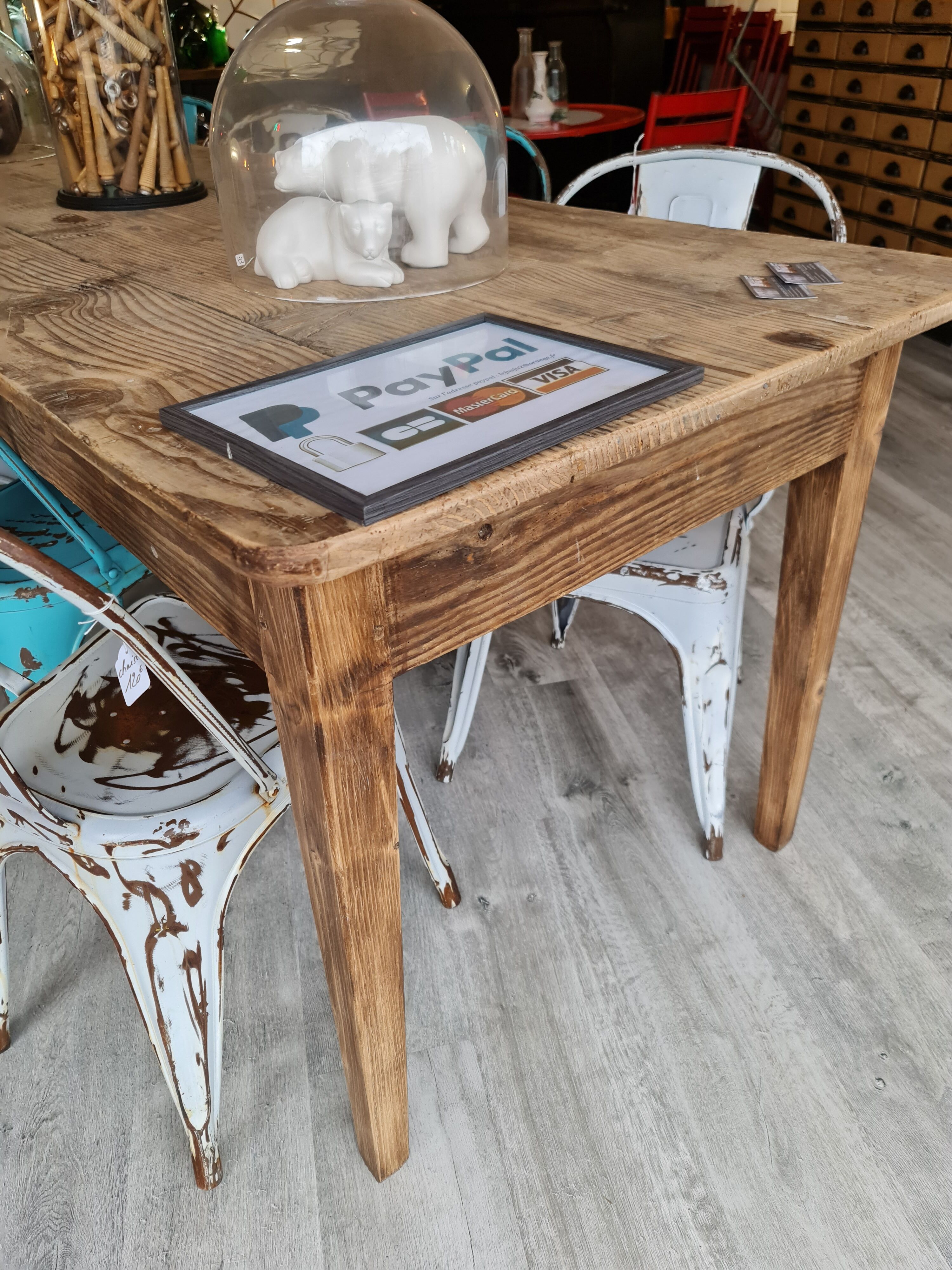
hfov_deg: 54.9
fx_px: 917
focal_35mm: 25
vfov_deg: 69.4
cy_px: 635
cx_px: 476
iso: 200
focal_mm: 7
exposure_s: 1/100
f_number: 1.8
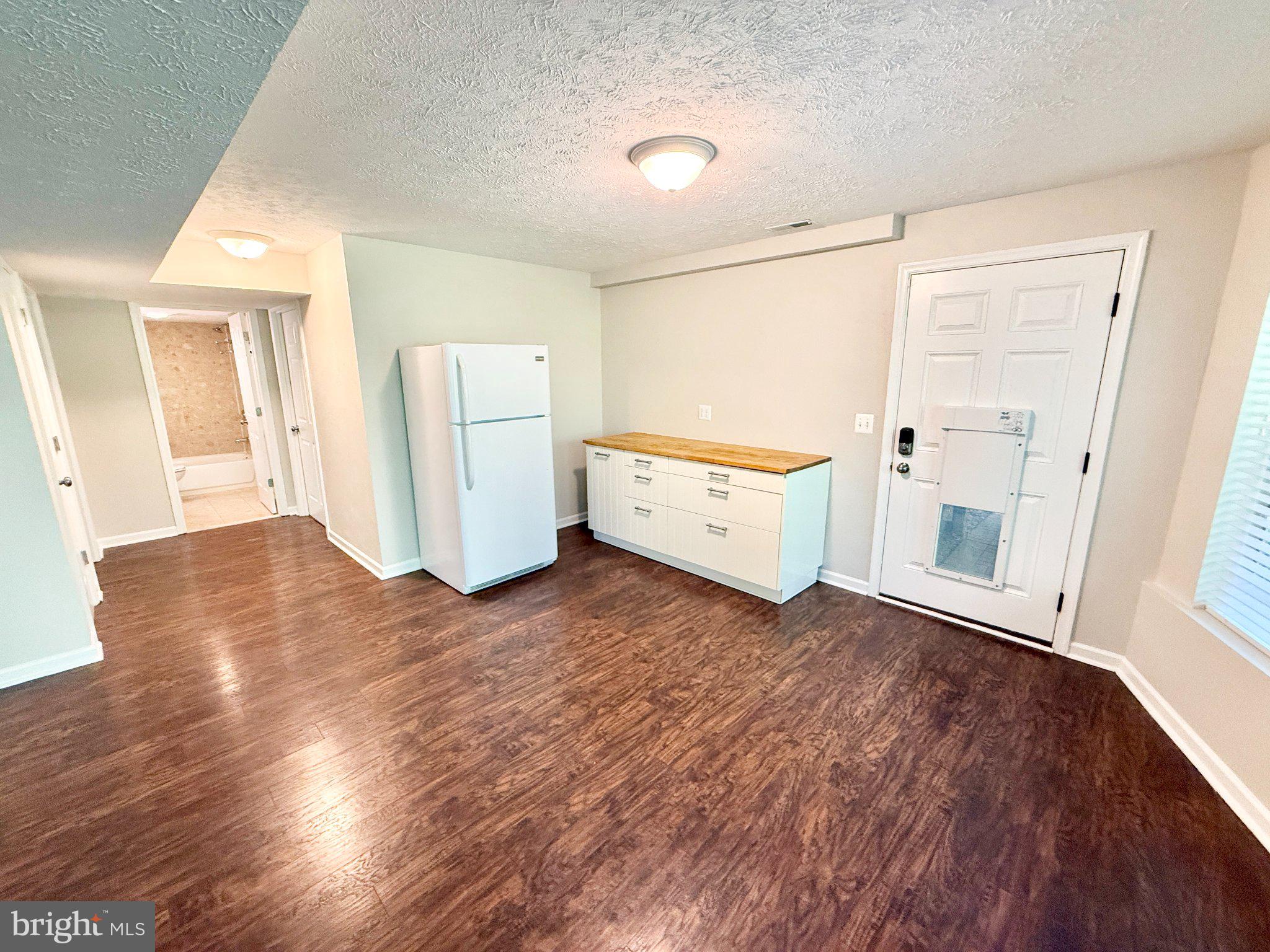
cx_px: 635
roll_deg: -0.6
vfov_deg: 85.7
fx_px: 514
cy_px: 476
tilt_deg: -11.9
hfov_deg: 102.1
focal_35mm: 14
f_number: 2.2
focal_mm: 2.22
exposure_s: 1/120
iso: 400
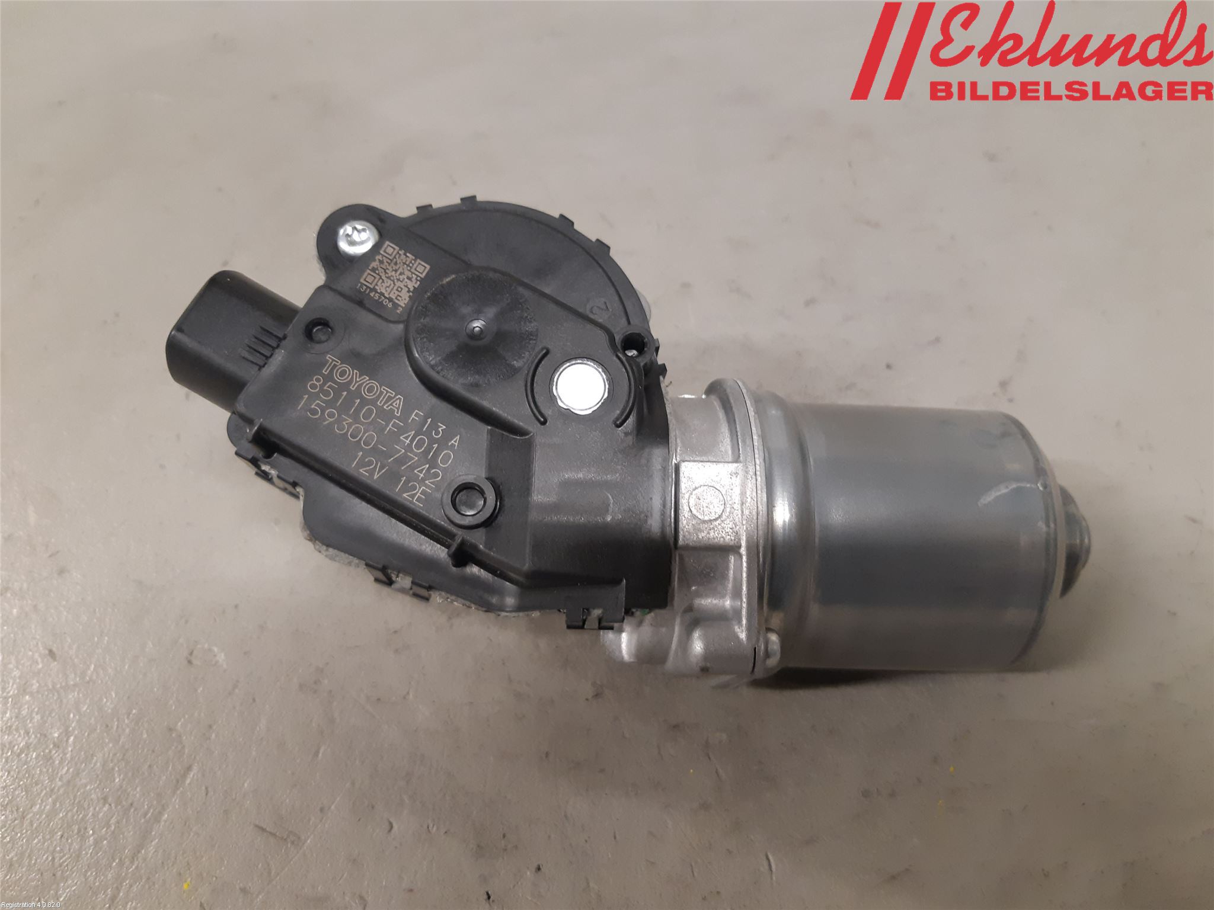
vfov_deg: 53.1
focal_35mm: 26
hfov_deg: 67.3
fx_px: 912
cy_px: 455
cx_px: 607
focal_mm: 3.93
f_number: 1.7
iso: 200
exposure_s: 1/50
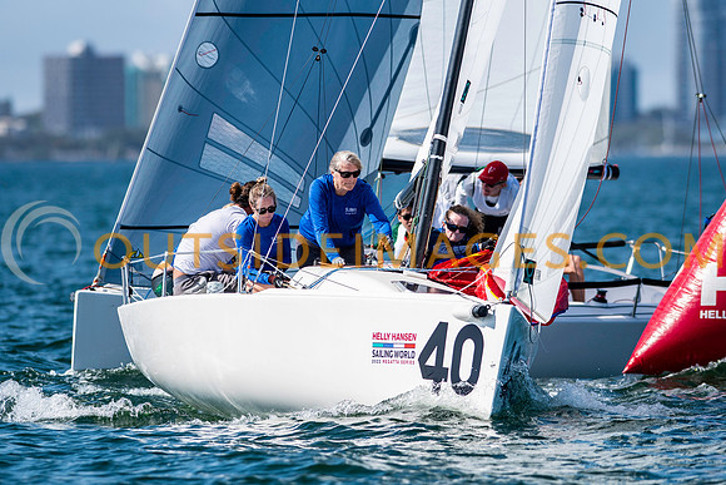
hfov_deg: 4.4
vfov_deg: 3.0
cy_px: 242
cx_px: 363
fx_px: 9389
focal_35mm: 465
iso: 200
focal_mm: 300
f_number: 5
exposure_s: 1/4000
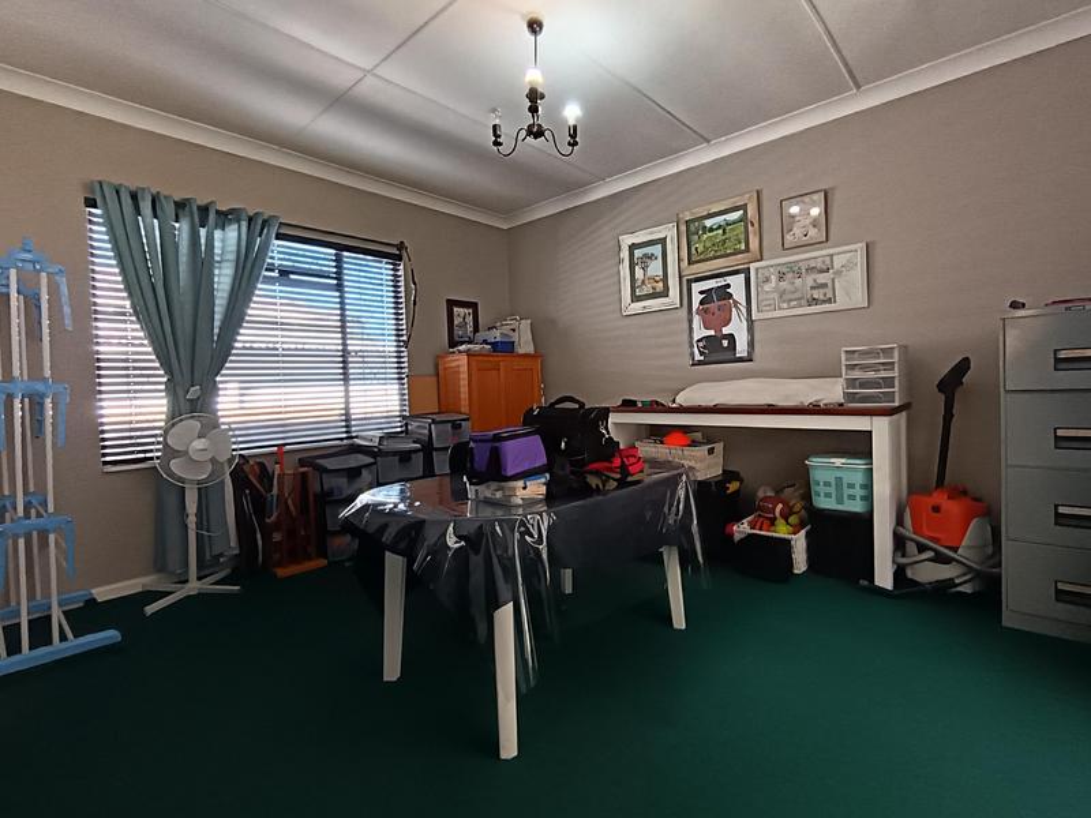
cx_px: 546
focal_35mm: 17
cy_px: 409
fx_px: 536
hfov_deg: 91.0
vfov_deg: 74.7
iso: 702
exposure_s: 1/50
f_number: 2.2
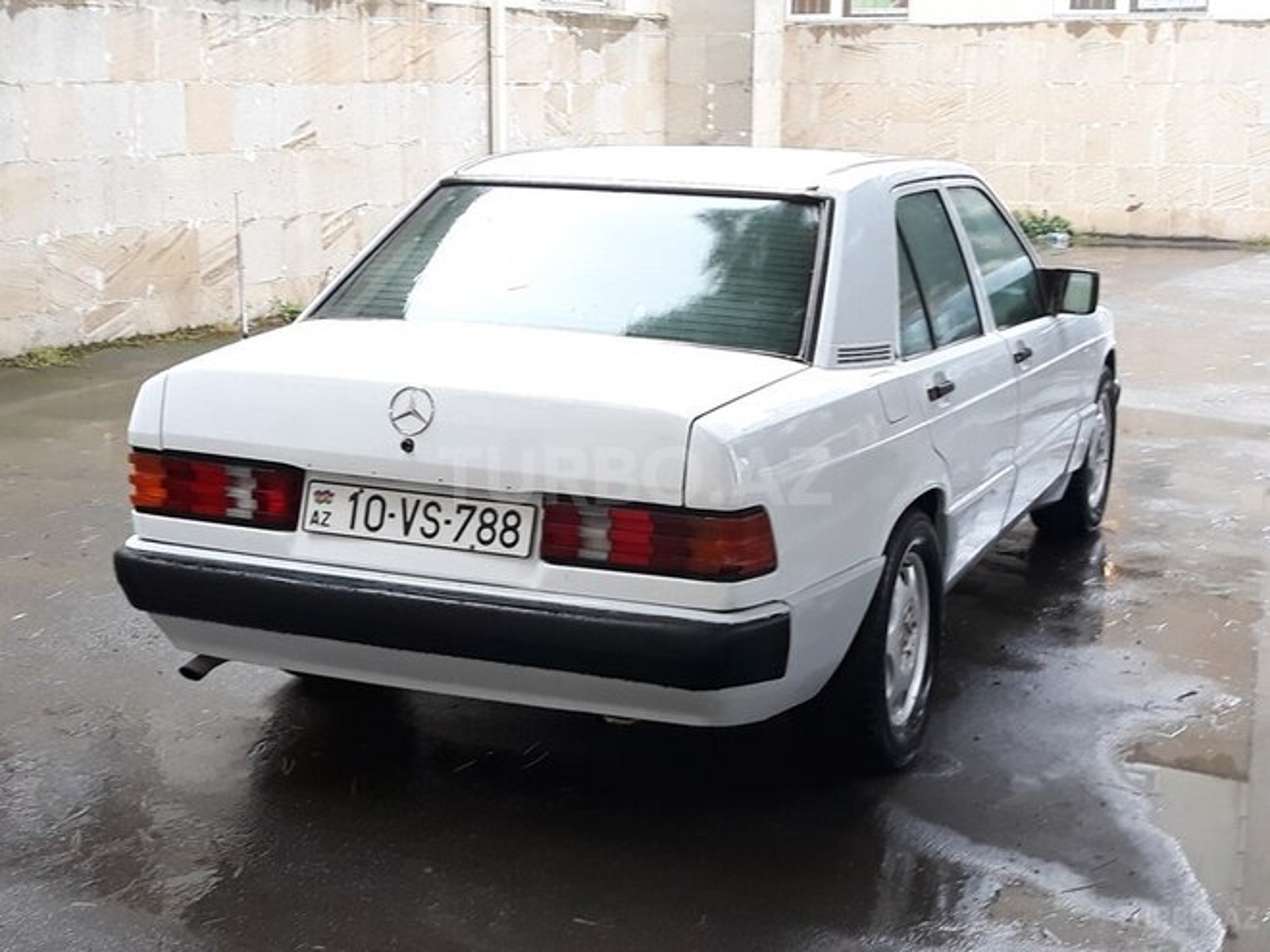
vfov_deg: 51.4
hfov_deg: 65.3
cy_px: 476
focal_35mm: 27
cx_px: 635
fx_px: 991
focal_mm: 3.71
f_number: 1.7
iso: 64
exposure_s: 1/50
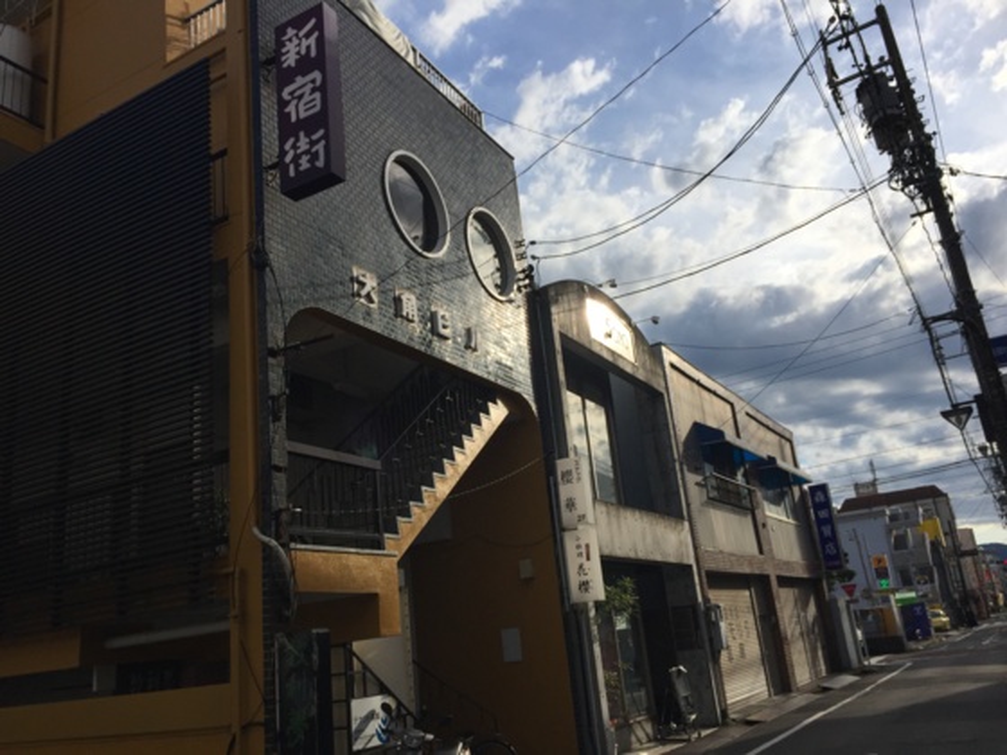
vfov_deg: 48.2
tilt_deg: +16.2
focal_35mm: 29
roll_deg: +6.4
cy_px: 378
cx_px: 504
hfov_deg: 61.7
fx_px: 844
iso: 32
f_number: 2.2
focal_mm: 4.15
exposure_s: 1/3597
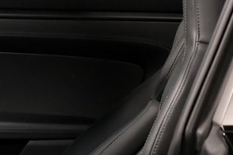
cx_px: -146
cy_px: 204
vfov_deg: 5.2
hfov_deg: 7.7
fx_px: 1689
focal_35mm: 261
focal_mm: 50
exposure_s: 1/75
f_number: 4.8
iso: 6400
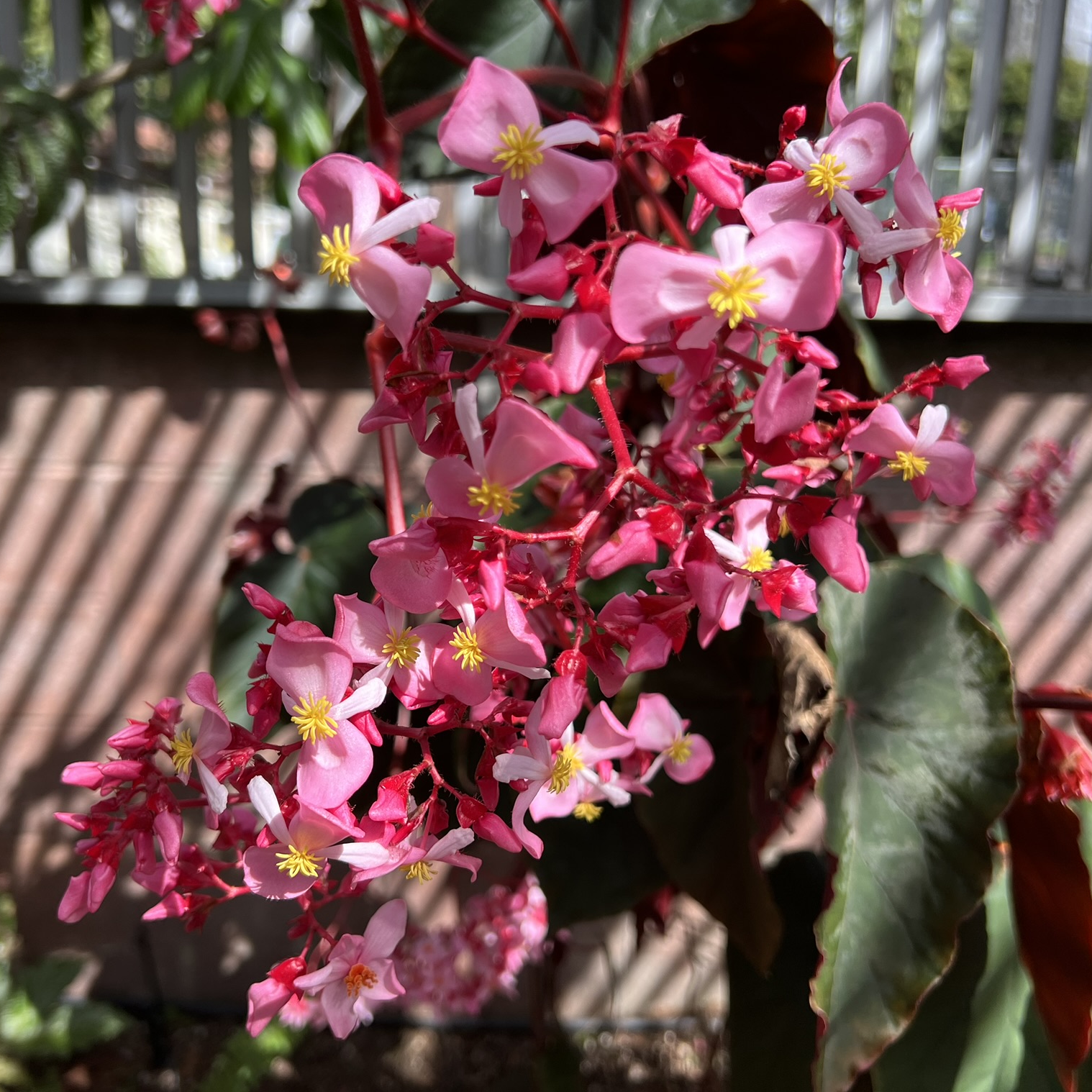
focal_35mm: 31
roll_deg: -0.6
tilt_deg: -16.4
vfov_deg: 52.5
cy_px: 540
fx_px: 1106
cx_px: 467
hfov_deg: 52.3
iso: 50
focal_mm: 5.7
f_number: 1.5
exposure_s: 1/1058
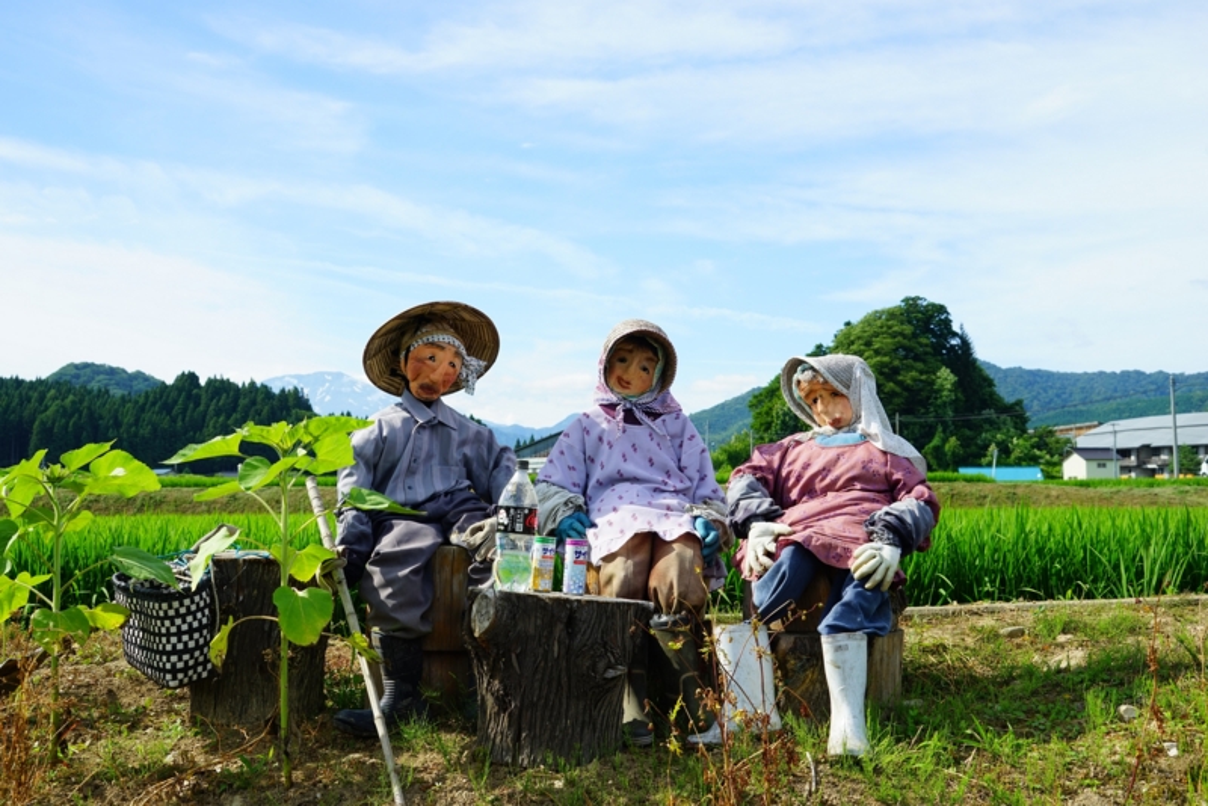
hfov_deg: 46.4
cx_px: 604
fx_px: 1410
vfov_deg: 31.9
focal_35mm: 42
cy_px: 403
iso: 100
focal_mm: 42
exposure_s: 1/100
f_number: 9
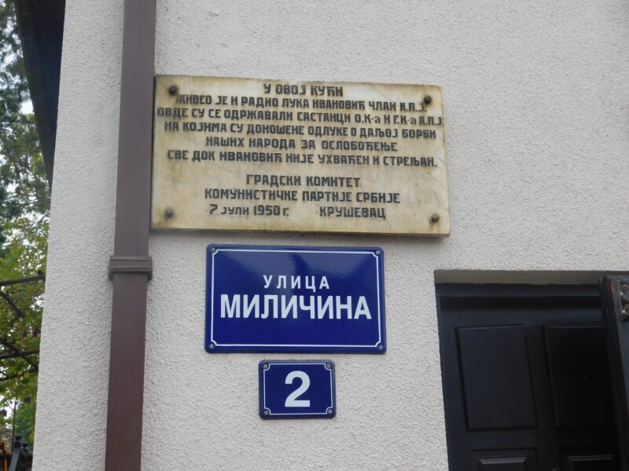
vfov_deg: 28.6
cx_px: 314
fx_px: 927
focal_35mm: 51
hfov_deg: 37.5
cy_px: 236
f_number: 3.8
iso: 125
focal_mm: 9
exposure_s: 1/160
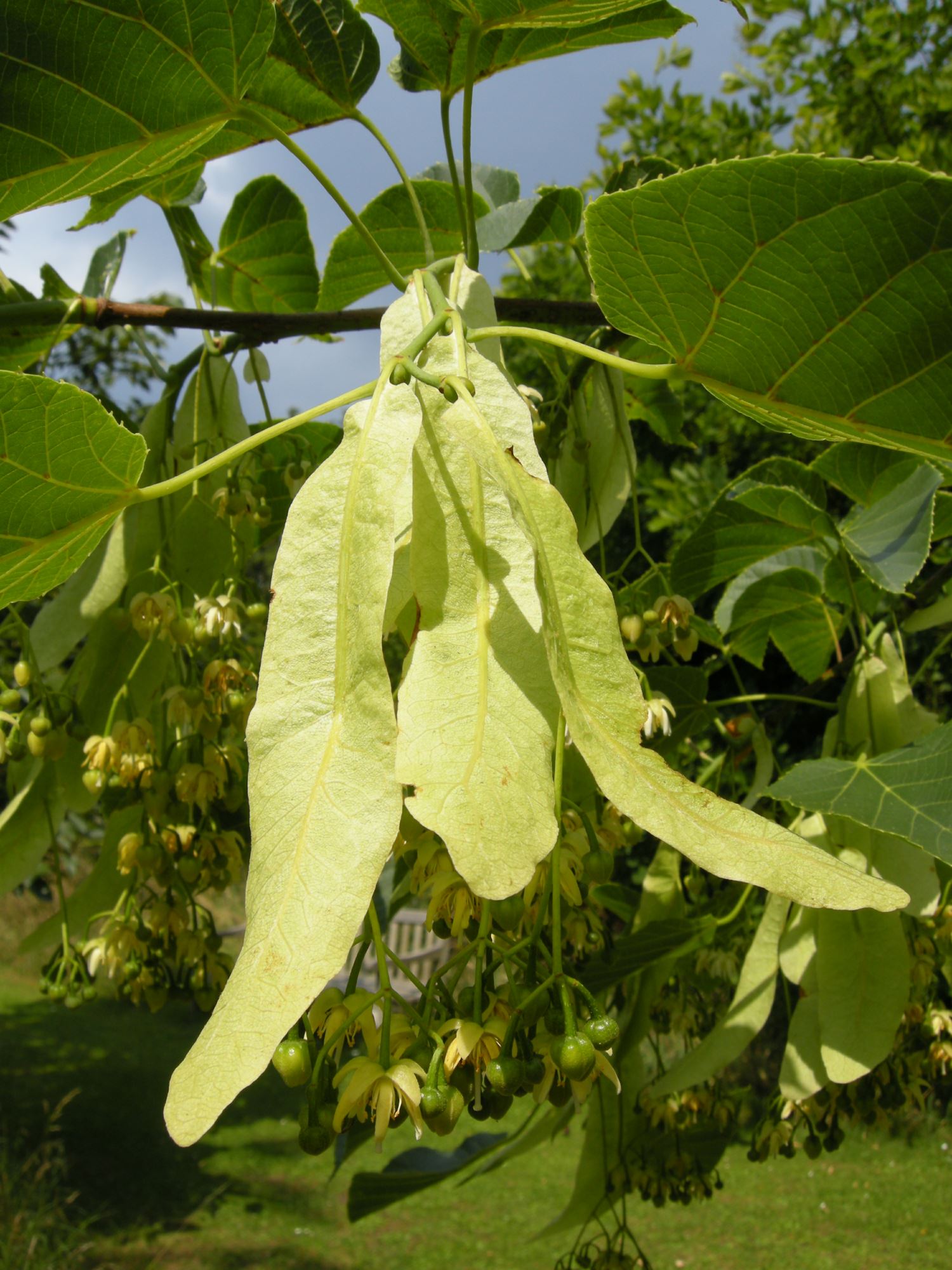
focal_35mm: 35
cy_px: 635
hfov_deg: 40.7
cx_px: 476
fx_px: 1283
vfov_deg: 52.6
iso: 64
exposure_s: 1/245
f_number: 6.1
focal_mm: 7.5
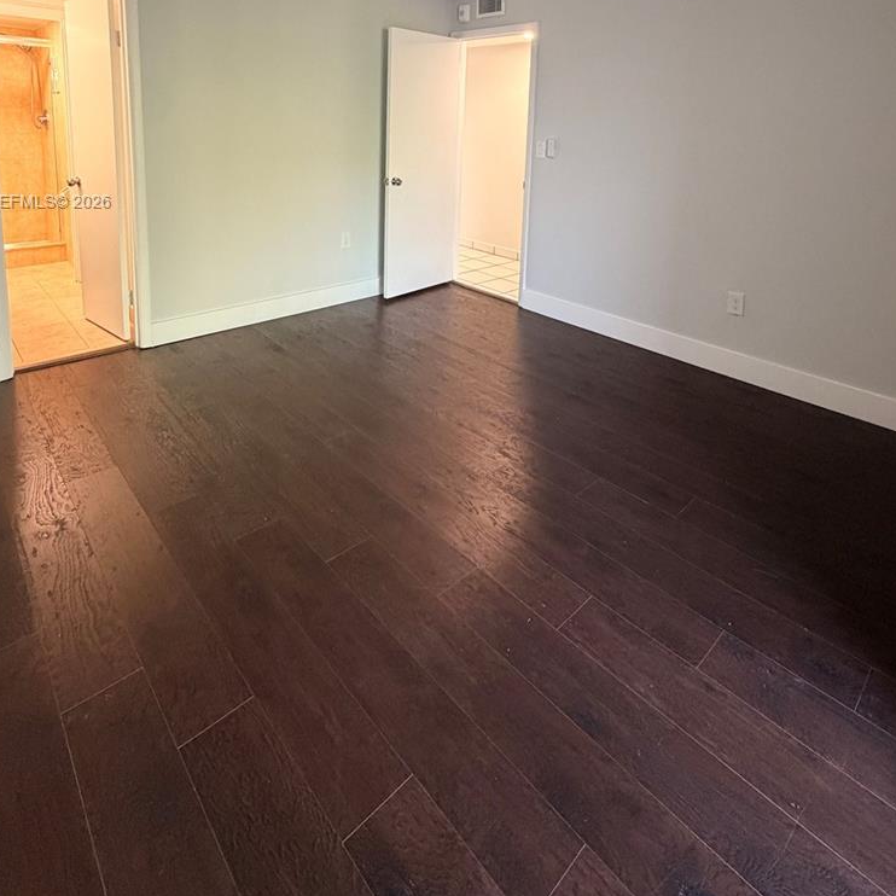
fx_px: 586
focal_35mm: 20
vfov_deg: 68.9
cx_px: 430
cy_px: 203
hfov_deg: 74.8
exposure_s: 1/60
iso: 320
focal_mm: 2.22
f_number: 2.2
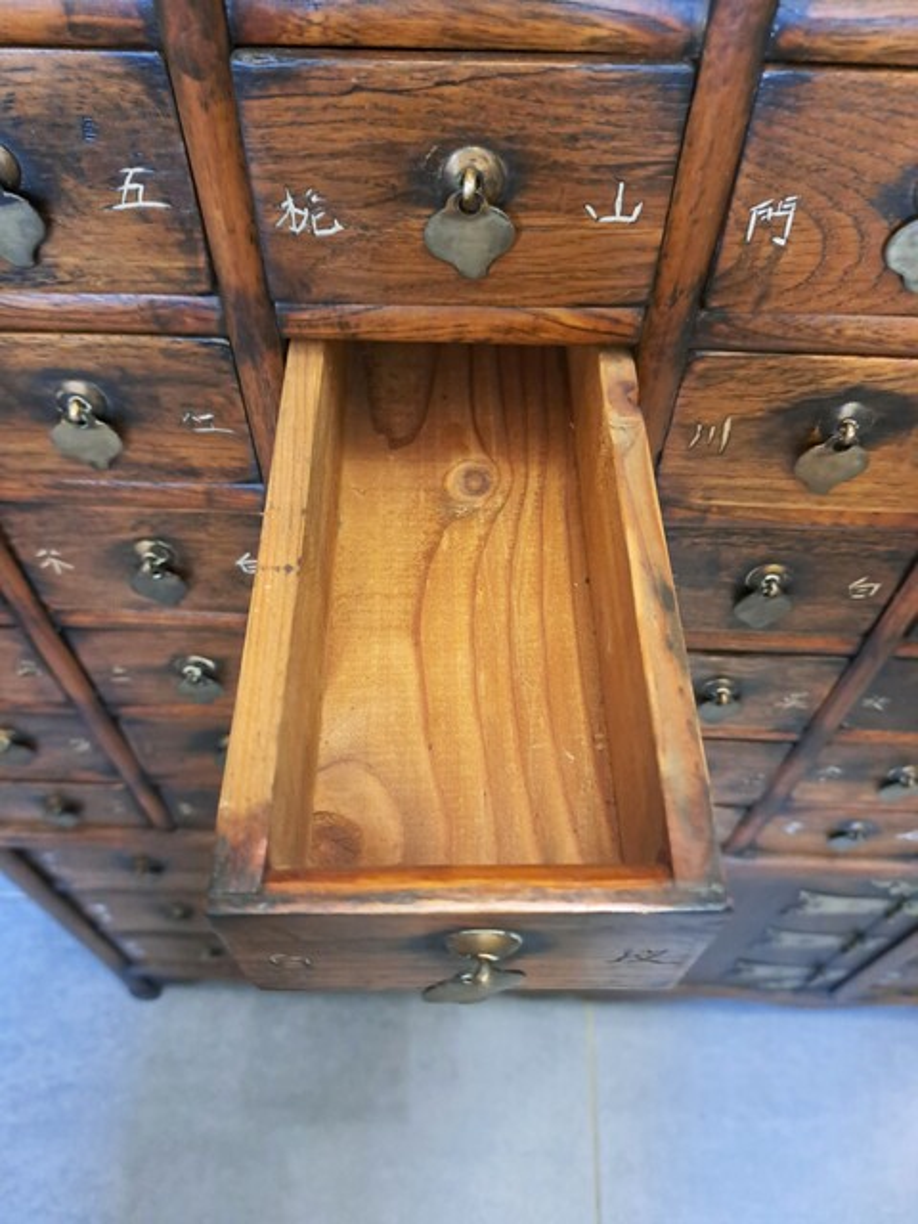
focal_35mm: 24
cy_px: 612
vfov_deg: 71.6
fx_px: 849
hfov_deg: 56.8
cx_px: 459
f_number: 1.8
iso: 1000
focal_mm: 5.23
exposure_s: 1/20
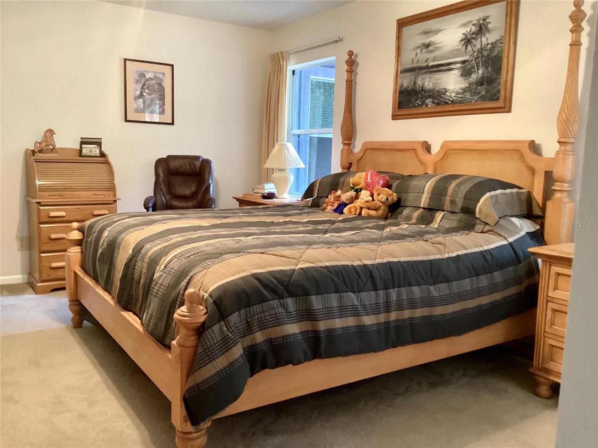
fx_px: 536
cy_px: 224
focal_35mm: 31
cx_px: 299
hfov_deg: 58.4
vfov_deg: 45.4
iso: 400
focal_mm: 3.3
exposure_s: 1/30
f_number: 2.4
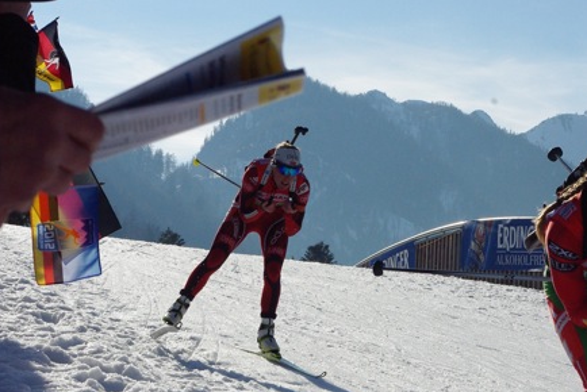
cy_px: 278
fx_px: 1974
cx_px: 388
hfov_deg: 16.9
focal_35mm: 121
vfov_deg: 11.3
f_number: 13
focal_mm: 55
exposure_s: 1/2000
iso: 800
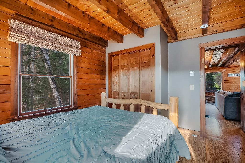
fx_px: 102
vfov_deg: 77.3
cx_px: 122
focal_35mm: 15
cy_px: 82
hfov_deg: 100.4
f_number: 8
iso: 640
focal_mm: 10
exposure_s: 1/200
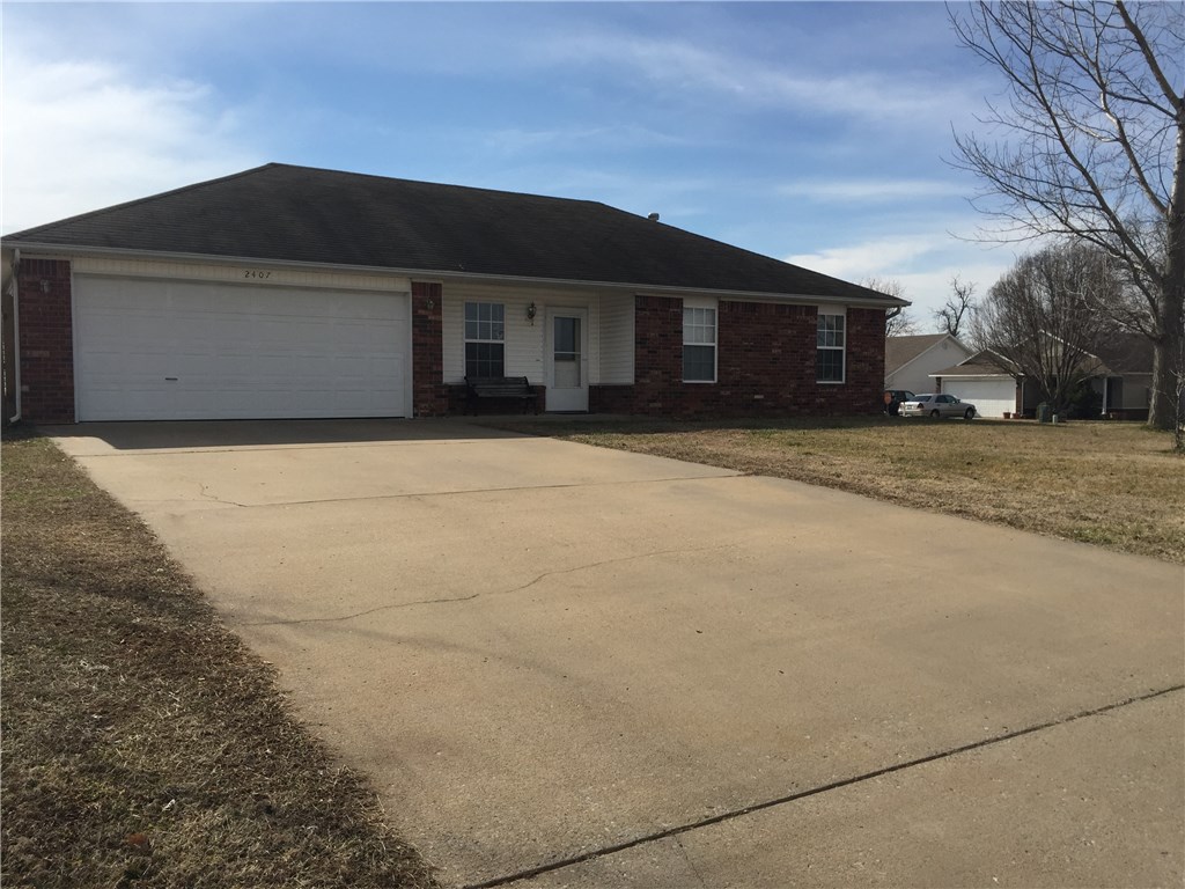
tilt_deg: -3.6
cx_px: 592
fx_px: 993
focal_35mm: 29
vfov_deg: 48.2
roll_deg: -0.1
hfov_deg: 61.7
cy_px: 444
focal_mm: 4.15
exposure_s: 1/3049
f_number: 2.2
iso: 32
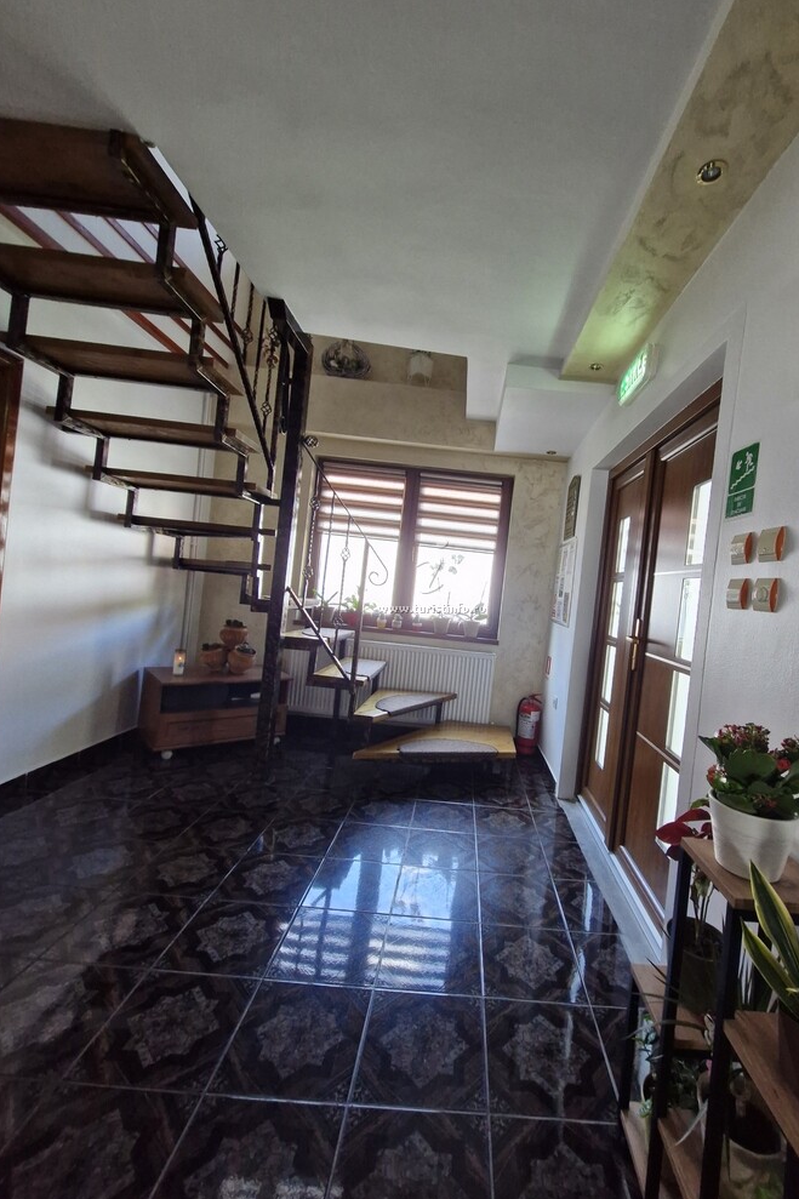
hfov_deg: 80.8
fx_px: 466
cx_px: 451
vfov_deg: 104.3
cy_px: 594
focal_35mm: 14
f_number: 2.2
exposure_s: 1/50
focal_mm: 1.74
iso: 200
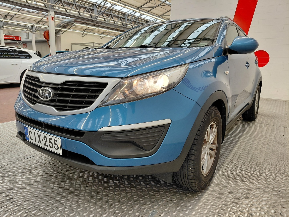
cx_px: 144
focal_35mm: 25
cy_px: 108
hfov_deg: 69.4
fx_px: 209
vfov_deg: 54.9
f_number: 1.8
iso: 80
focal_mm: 4.69
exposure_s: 1/100
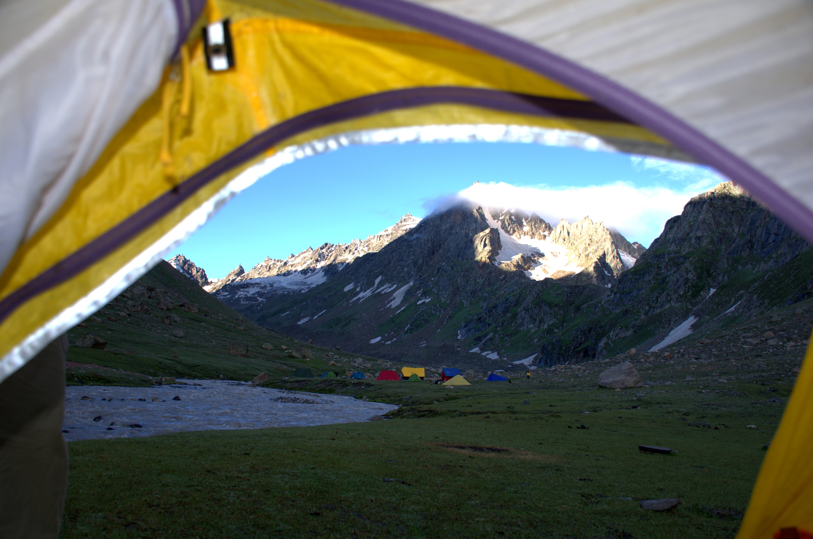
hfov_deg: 62.0
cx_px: 406
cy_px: 270
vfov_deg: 43.5
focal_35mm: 30
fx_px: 676
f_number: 3.8
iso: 200
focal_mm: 20
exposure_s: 1/250
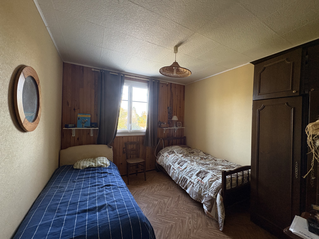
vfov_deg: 85.7
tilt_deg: +0.3
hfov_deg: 102.1
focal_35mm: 14
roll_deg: -0.9
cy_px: 120
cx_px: 160
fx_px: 129
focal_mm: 2.22
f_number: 2.2
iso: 400
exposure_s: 1/60
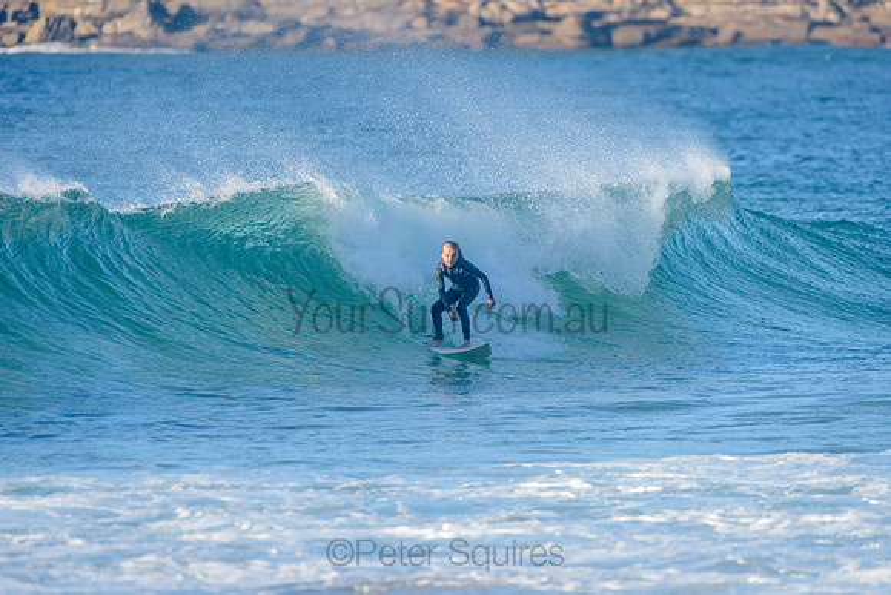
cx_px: 446
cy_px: 298
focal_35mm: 500
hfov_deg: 4.1
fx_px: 12385
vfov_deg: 2.7
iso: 400
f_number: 5.6
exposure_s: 1/2000
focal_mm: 500
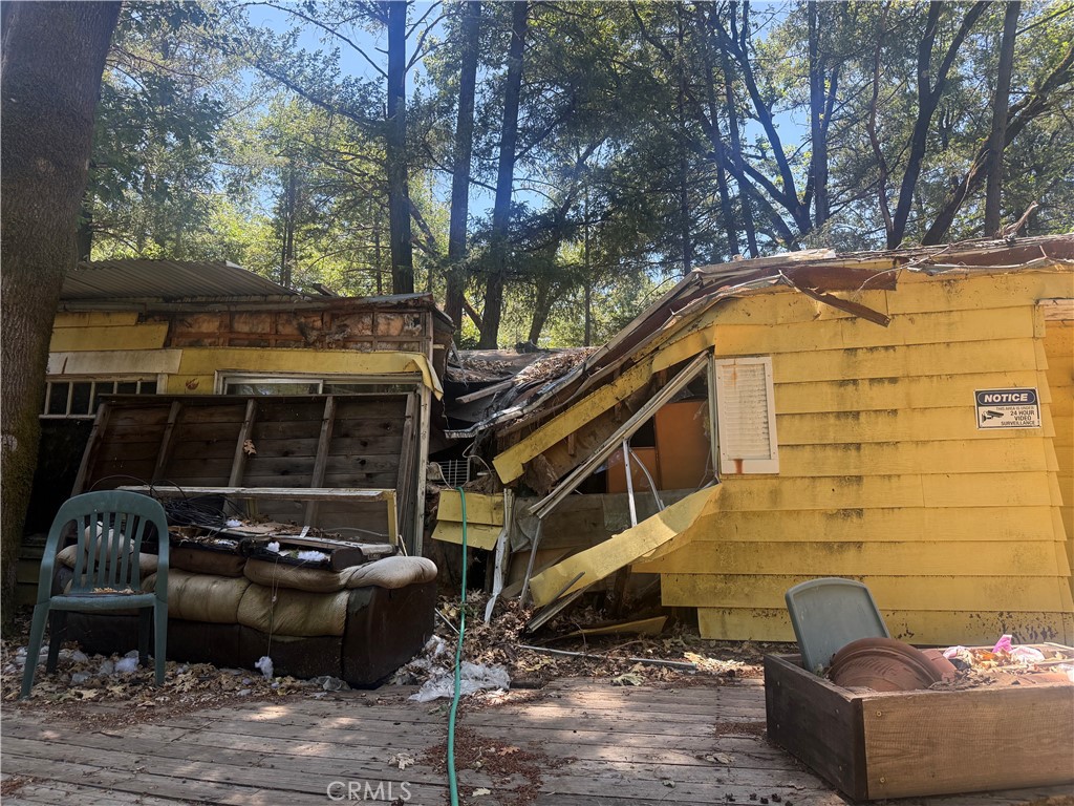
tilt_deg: +10.3
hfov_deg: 71.6
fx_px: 745
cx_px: 537
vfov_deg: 56.8
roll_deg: -0.1
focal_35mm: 24
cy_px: 403
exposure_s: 1/671
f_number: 1.78
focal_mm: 6.76
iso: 100
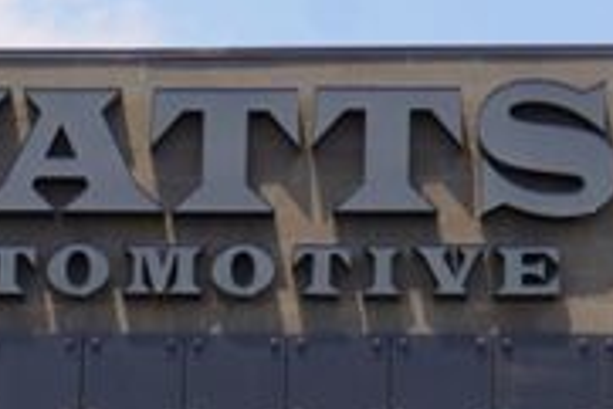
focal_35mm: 212
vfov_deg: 6.2
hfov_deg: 9.6
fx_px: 3610
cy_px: 1034
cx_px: -108
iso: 100
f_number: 11
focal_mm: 25
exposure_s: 1/125
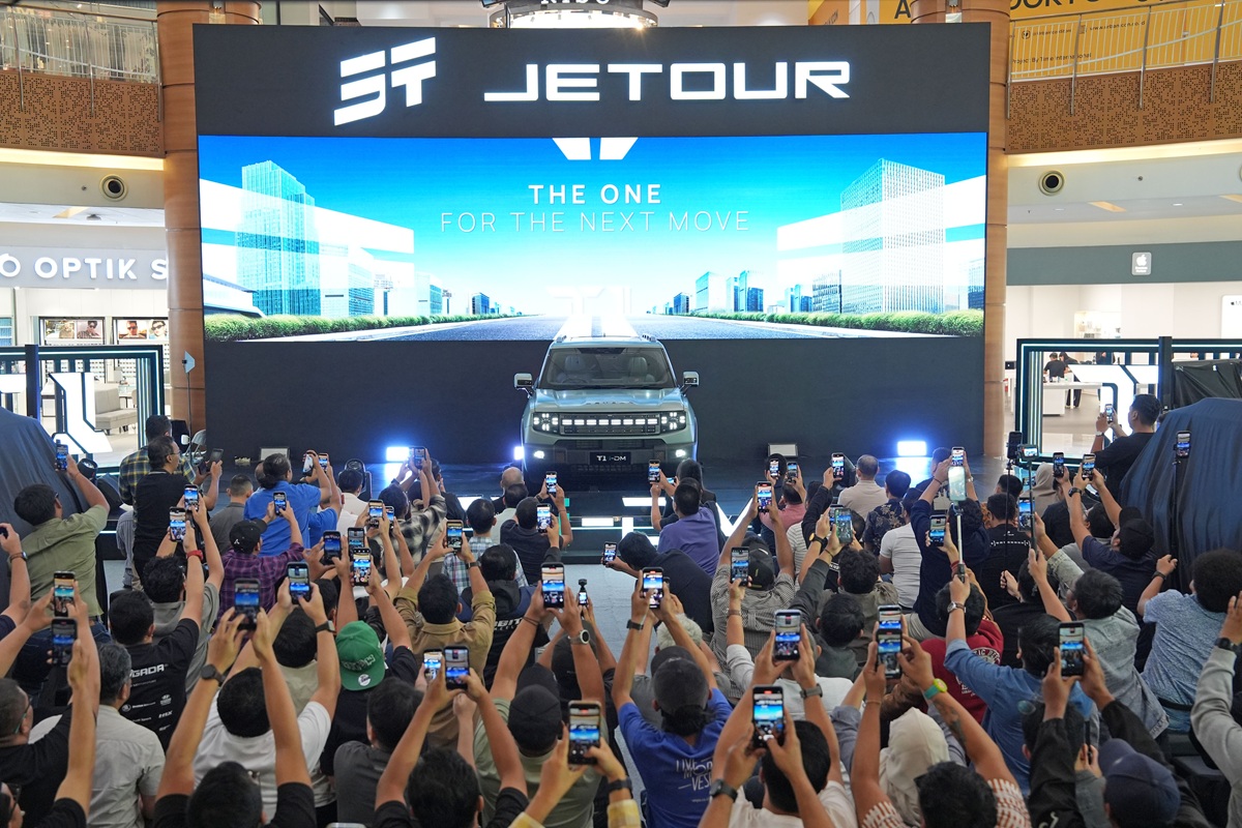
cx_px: 621
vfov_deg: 31.2
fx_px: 1483
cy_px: 414
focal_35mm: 43
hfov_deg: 45.4
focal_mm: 43
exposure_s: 1/250
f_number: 4
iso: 2500
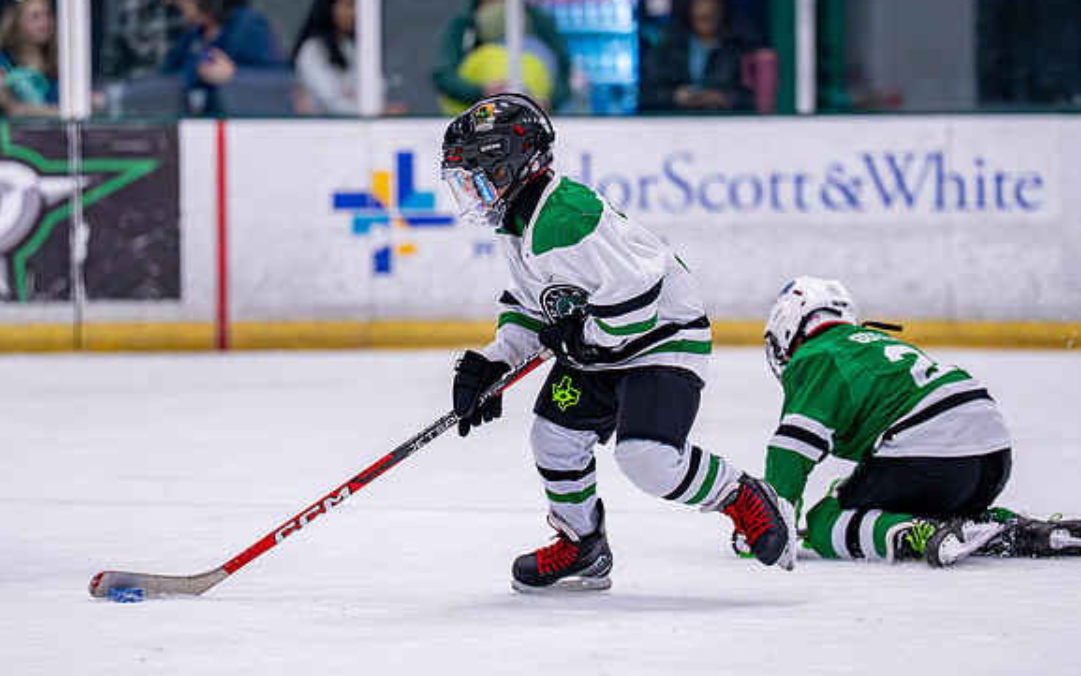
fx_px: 7102
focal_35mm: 241
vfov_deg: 5.5
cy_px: 288
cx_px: 509
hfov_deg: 8.7
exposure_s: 1/1250
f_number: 2.8
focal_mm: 165
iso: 2500
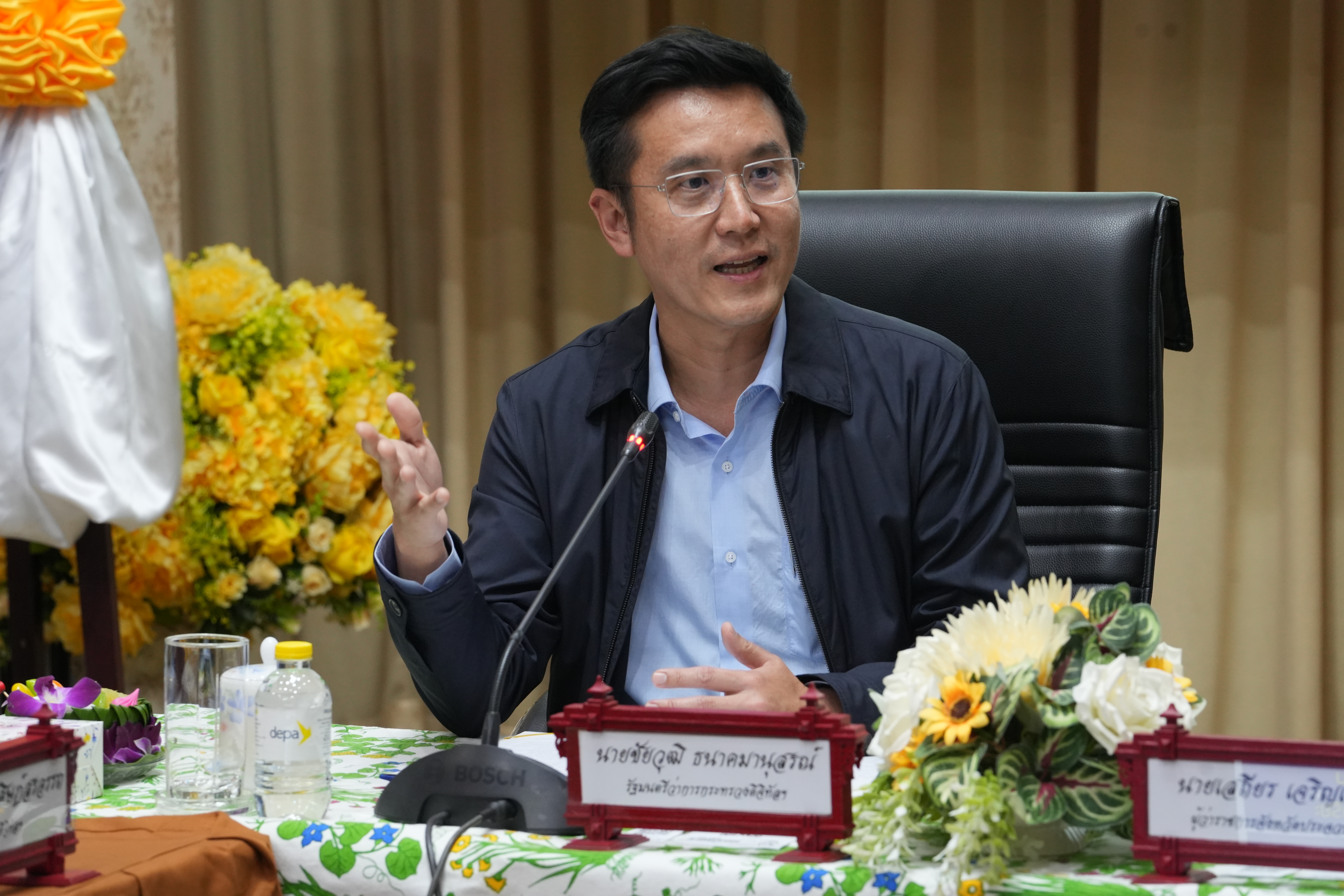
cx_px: 672
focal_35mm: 155
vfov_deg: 8.9
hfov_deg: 13.2
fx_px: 5786
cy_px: 448
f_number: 8
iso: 3200
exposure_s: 1/40
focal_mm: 155
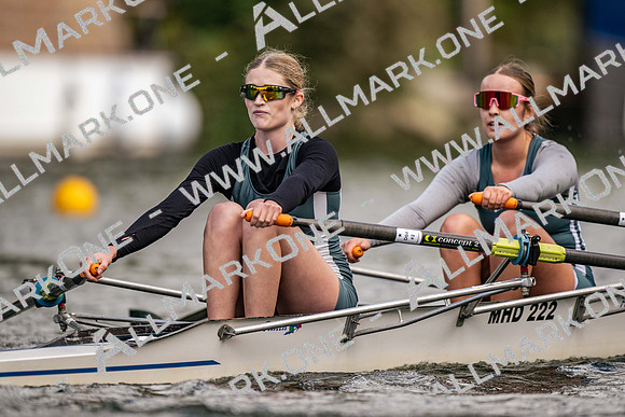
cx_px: 312
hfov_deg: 3.4
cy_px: 208
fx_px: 10424
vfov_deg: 2.3
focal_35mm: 600
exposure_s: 1/2500
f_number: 4
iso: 280
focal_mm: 600
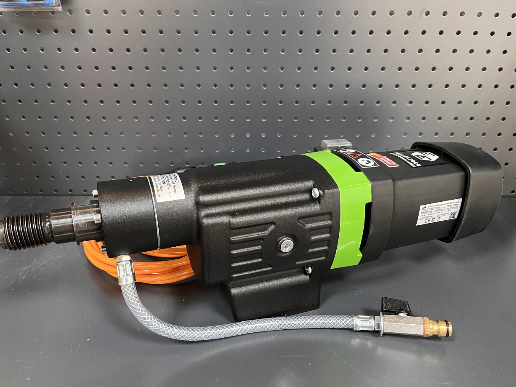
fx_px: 417
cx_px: 247
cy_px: 205
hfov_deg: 63.4
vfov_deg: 49.7
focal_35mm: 28
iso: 400
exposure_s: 1/33
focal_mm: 5.1
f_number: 1.6
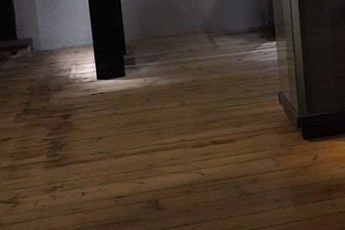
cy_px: -13
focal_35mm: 97
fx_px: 930
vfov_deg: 13.8
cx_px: 615
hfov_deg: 17.3
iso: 3200
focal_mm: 24
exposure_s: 1/80
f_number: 3.2
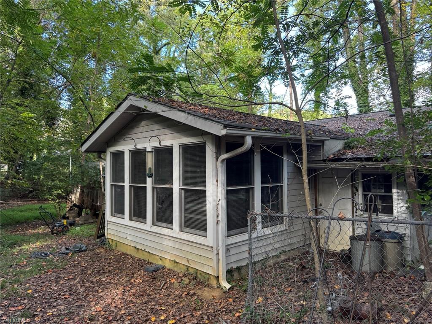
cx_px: 216
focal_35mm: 24
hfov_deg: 71.6
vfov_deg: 56.8
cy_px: 162
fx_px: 300
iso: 125
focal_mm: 6.76
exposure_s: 1/121
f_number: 1.78
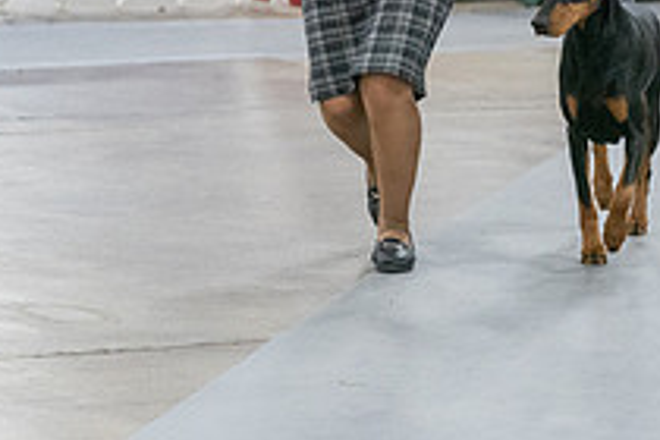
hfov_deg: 7.8
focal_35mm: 262
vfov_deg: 5.2
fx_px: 4803
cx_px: 537
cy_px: -80
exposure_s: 1/320
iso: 6400
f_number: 2.8
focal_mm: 95
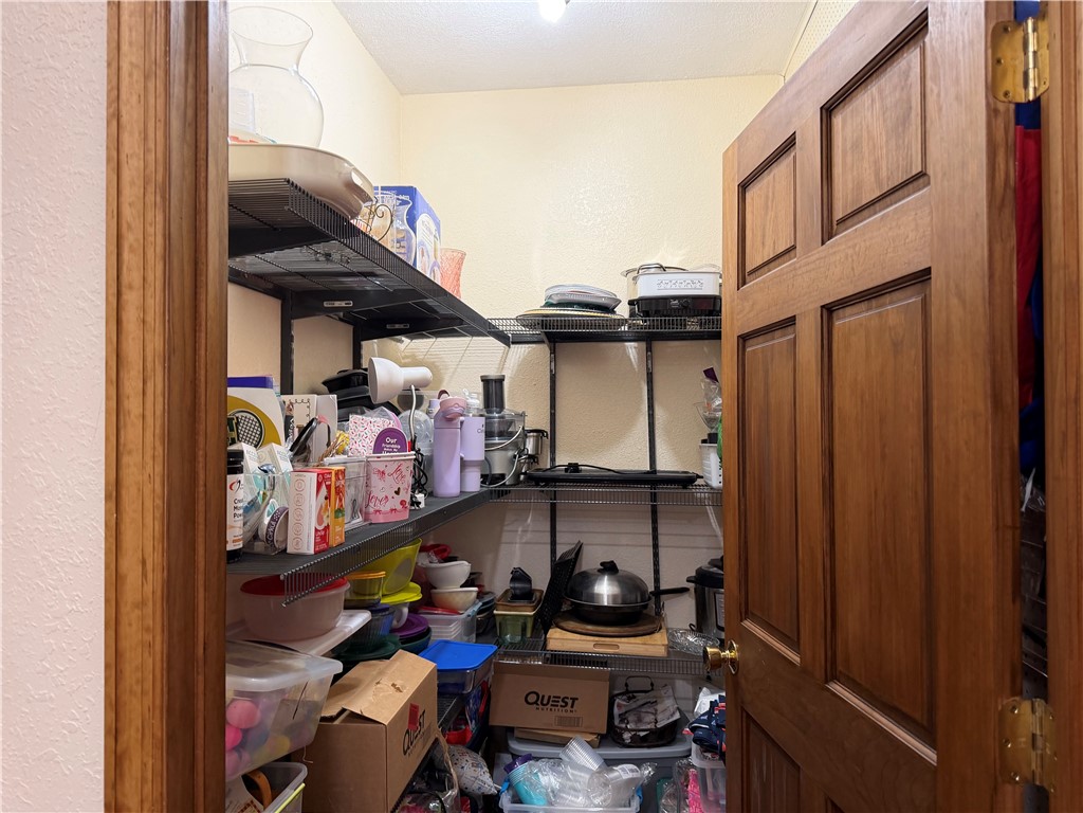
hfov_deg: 71.6
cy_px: 406
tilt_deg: +0.5
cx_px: 542
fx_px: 751
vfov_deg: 56.8
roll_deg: +0.0
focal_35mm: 24
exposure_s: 1/60
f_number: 1.78
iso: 160
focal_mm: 6.76
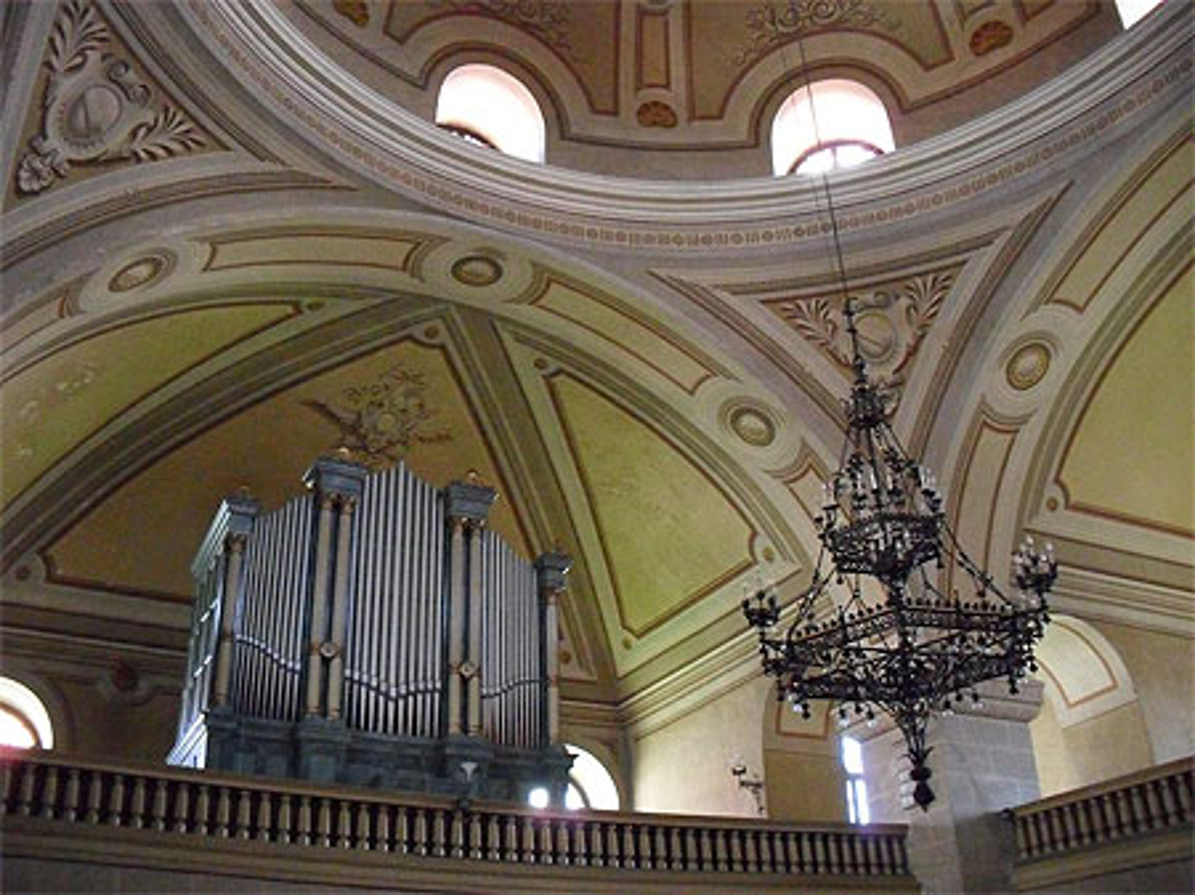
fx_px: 1208
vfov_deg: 40.7
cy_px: 448
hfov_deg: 52.7
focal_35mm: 35
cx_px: 598
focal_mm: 6.3
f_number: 3.2
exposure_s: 1/30
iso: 800
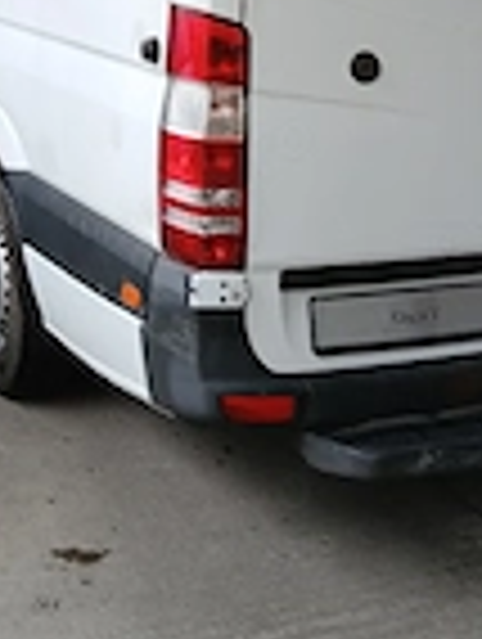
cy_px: -72
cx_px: 257
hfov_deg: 20.2
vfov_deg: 24.7
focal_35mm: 73
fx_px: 1351
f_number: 1.8
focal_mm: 3.98
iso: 25
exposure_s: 1/50.3
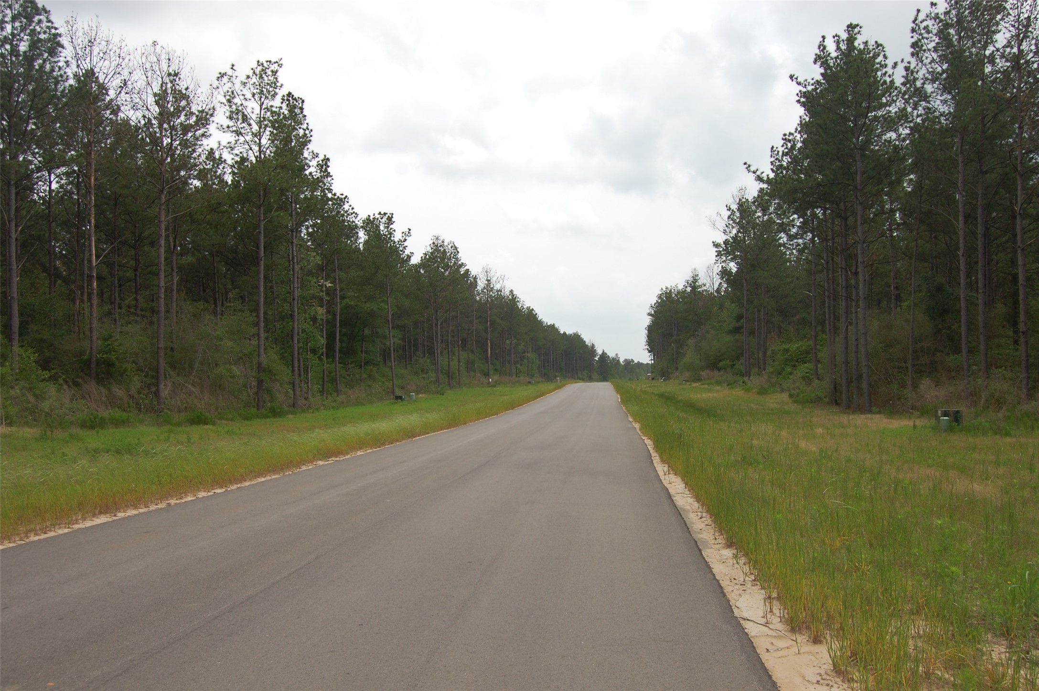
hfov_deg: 62.0
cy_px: 346
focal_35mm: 30
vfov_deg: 43.5
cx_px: 520
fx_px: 865
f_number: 7.1
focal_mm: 20
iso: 200
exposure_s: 1/500
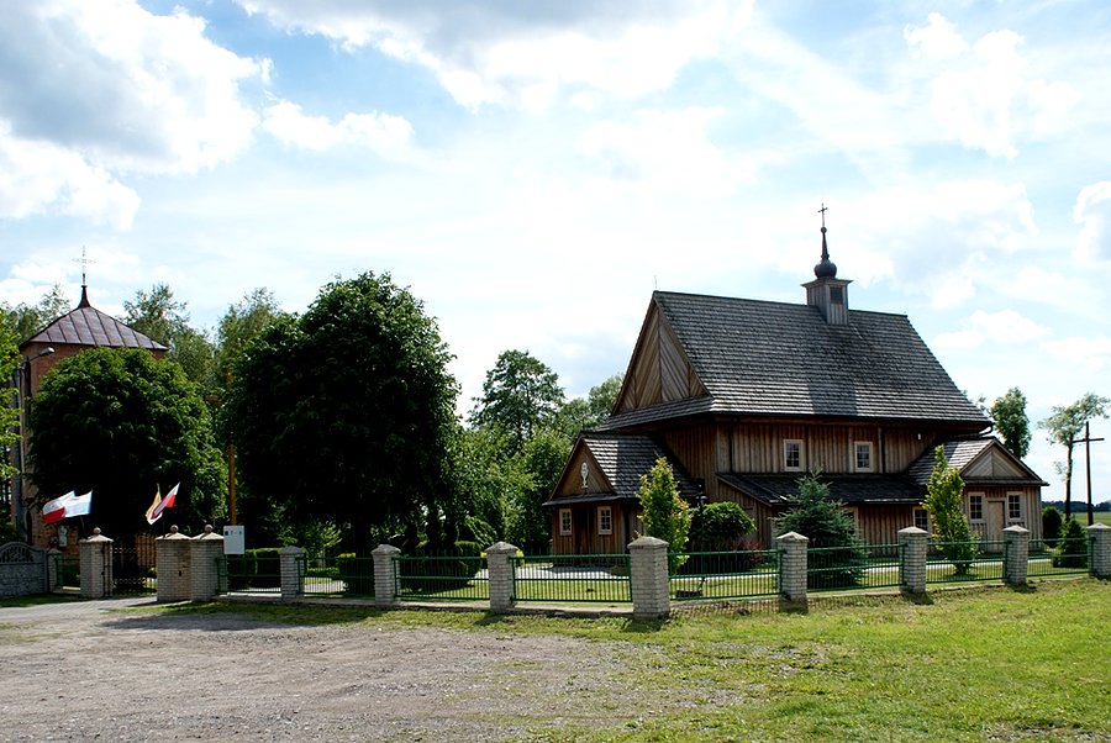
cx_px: 556
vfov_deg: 37.0
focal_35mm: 36
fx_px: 1112
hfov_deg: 53.1
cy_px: 372
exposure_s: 1/160
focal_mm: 24
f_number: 10
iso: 100
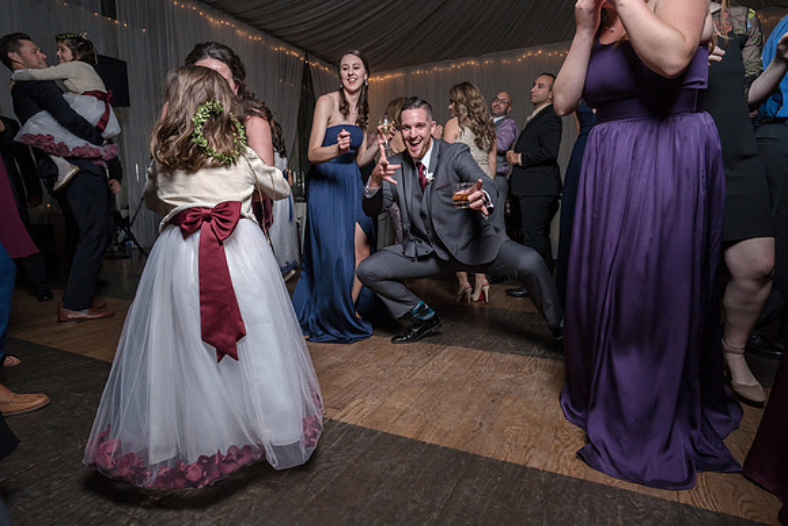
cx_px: 393
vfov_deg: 63.6
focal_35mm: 19
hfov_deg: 85.9
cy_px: 251
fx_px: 424
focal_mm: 18
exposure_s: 1/200
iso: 2000
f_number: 5.6
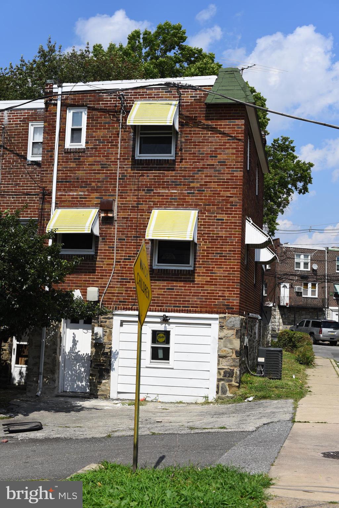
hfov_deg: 27.0
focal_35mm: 50
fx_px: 706
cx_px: 170
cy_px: 254
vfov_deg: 39.6
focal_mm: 50
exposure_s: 1/1000
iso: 100
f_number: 5.6
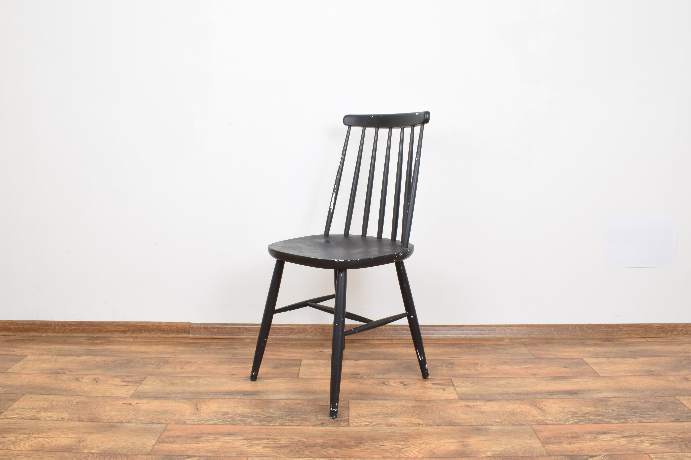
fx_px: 605
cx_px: 346
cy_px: 230
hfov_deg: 59.5
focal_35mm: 32
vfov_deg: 41.7
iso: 100
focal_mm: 21
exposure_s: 3
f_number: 25
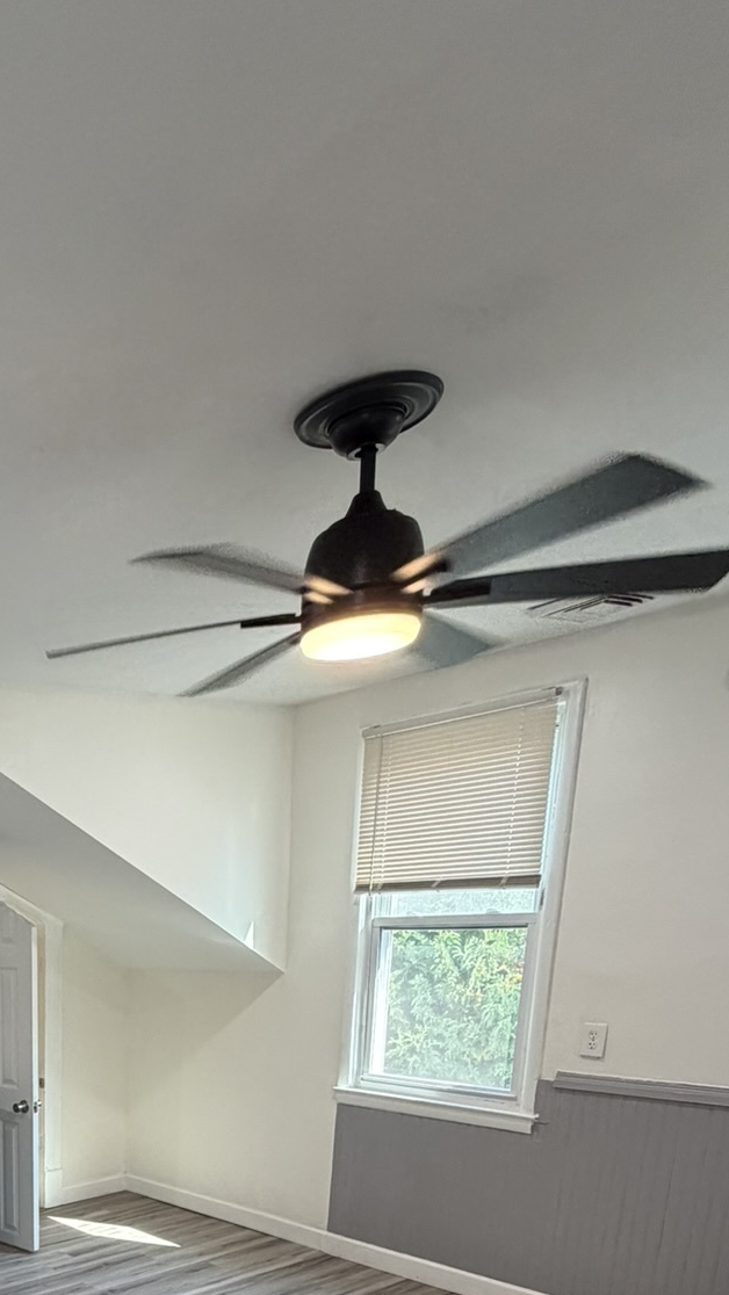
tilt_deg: -14.4
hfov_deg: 36.0
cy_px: 1171
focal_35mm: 28
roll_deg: +1.9
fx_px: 962
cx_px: -52
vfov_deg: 58.0
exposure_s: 1/120
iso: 250
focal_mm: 2.22
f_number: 2.2
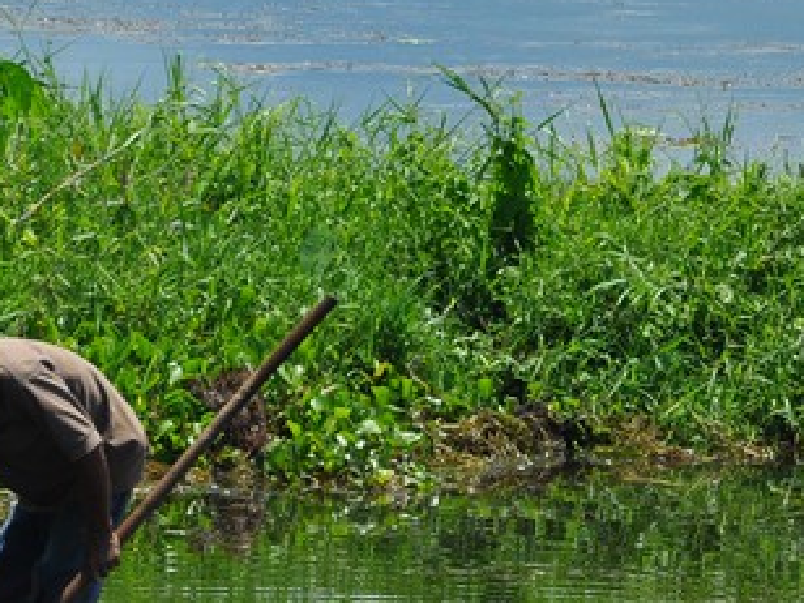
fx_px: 11417
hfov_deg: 4.0
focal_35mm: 492
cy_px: 243
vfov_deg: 3.0
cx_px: 146
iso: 200
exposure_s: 1/640
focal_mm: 105
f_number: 6.3
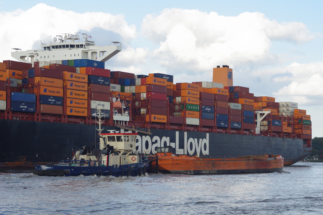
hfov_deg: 19.5
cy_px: 108
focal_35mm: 105
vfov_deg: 13.0
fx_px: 942
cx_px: 162
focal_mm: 70
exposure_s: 1/200
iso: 200
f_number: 5.6
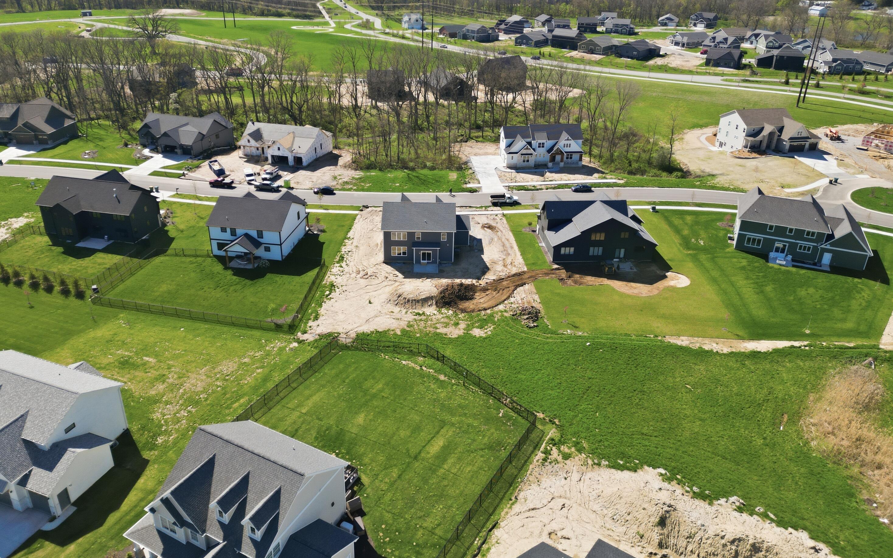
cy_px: 225
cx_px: 442
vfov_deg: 47.3
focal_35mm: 26
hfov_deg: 70.4
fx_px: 633
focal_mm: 6.7
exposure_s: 1/3000
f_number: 1.7
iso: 200
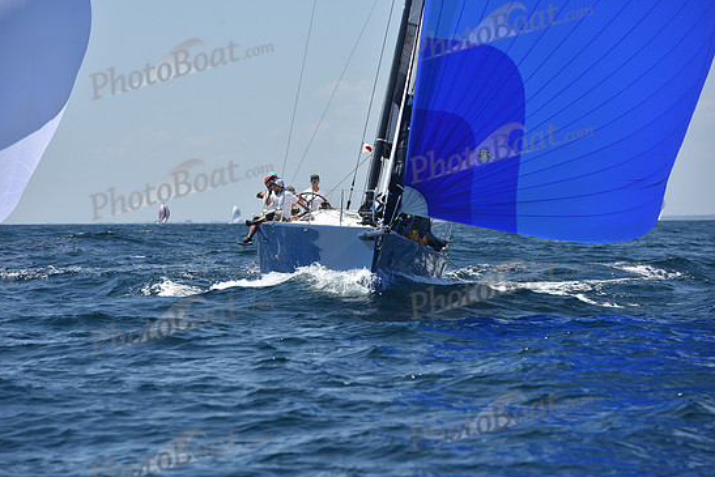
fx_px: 4211
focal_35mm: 212
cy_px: 236
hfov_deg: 9.7
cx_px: 342
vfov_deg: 6.5
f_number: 8
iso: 200
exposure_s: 1/1000
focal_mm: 200
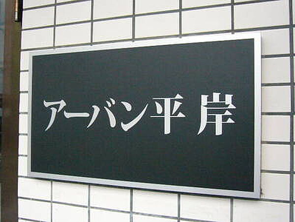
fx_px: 341
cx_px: 148
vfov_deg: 36.0
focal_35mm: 40
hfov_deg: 46.8
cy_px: 111
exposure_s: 1/160
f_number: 2.8
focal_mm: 4.7
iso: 400
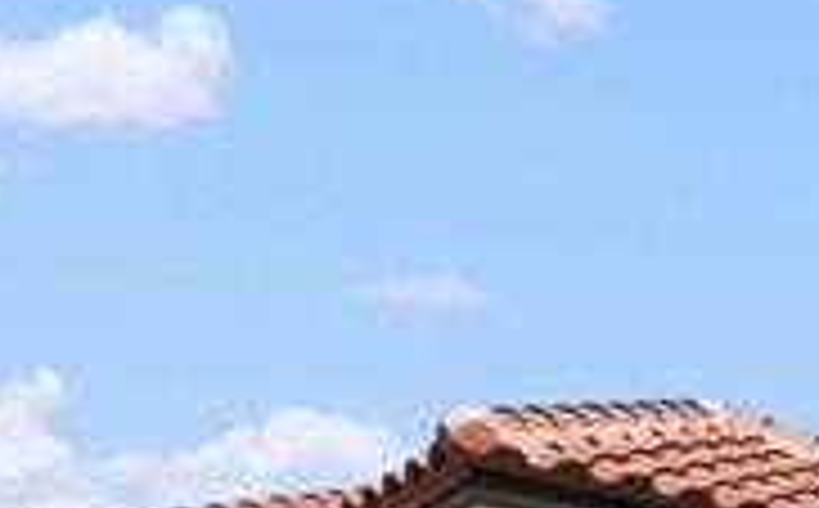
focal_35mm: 92
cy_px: 1108
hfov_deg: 18.8
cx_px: 1350
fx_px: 2050
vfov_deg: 12.1
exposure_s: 1/800
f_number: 9
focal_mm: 16
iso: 200
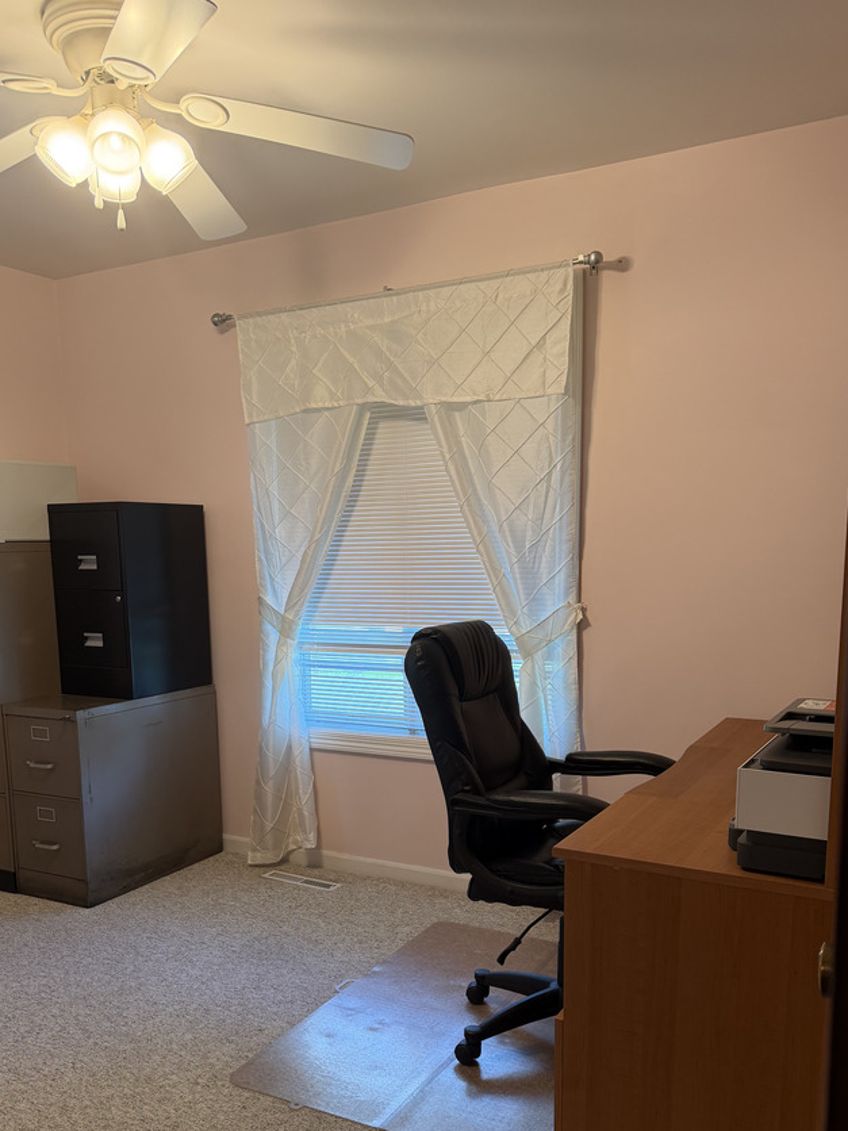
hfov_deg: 45.4
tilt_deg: -9.1
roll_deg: +1.5
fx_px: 1013
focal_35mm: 31
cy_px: 706
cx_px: 375
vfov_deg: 57.6
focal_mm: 6.76
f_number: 1.78
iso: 160
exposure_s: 1/60
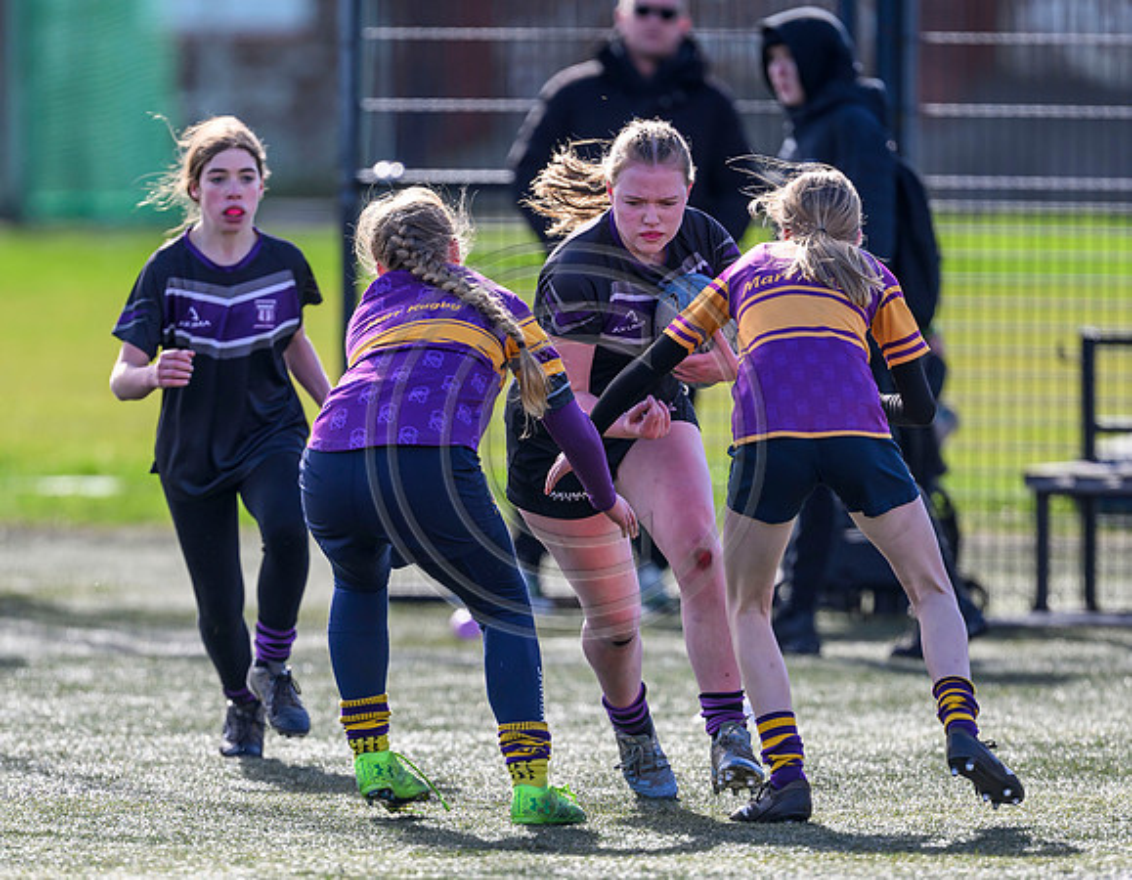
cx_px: 561
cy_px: 598
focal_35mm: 724
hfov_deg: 2.7
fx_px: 23977
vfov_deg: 2.1
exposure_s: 1/1250
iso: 200
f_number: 3.2
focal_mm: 400
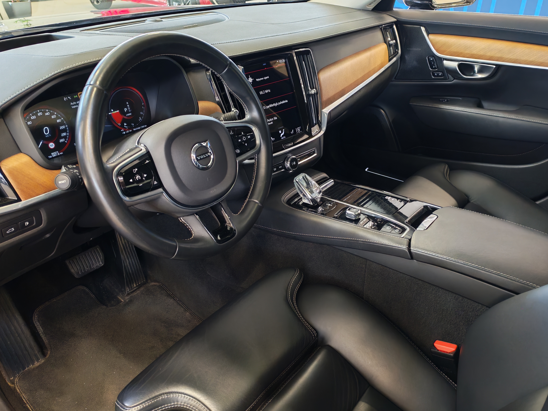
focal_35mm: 30
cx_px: 274
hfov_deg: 60.0
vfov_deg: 46.8
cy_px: 206
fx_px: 475
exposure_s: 1/50
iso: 834
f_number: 1.9
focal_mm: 6.12
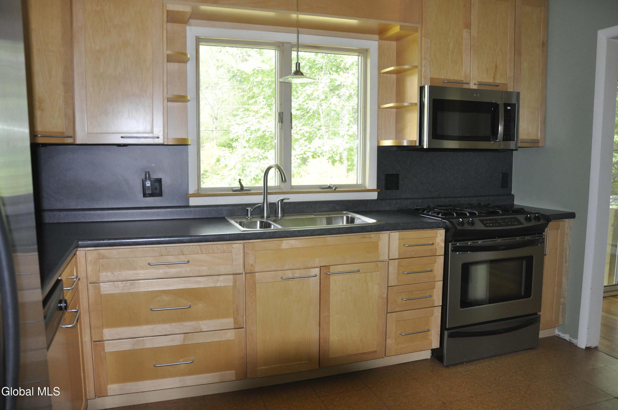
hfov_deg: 67.4
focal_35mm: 27
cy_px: 205
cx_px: 309
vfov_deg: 47.8
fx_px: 463
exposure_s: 1/60
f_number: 3.5
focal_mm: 18
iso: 800
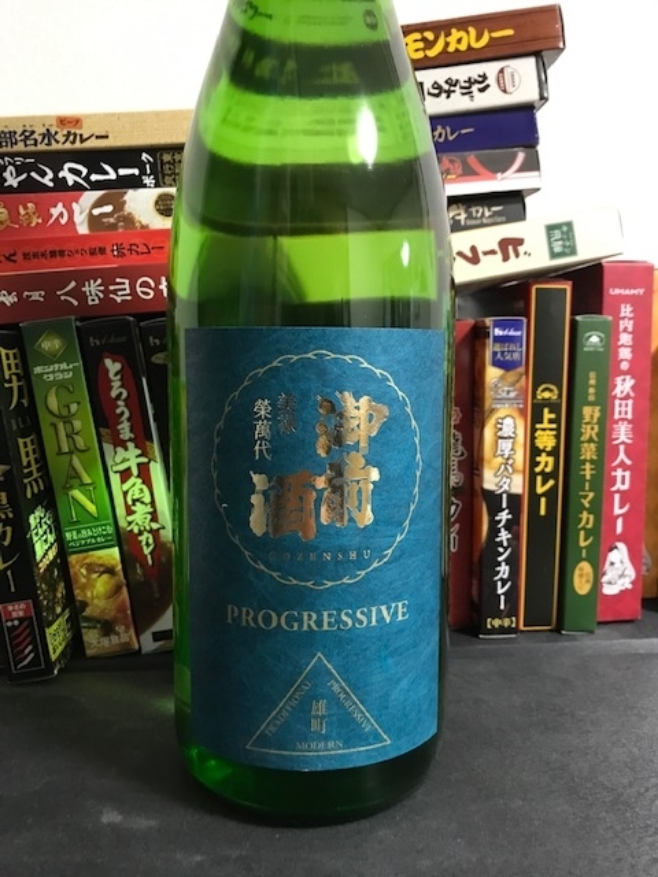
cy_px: 438
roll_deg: -0.3
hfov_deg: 49.7
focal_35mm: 28
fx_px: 710
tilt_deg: -4.2
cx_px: 329
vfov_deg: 63.4
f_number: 1.8
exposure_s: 1/15
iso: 100
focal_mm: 3.99
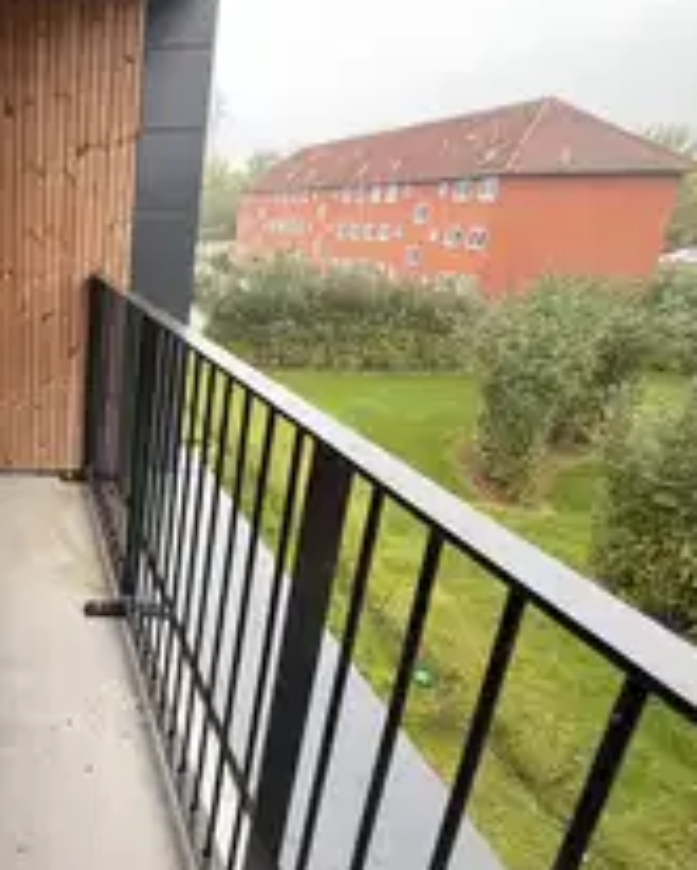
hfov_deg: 48.3
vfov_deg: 72.6
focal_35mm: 23
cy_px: 427
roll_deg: +0.5
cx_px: -23
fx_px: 593
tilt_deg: -18.3
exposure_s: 1/99
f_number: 1.8
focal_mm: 1.57
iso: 125
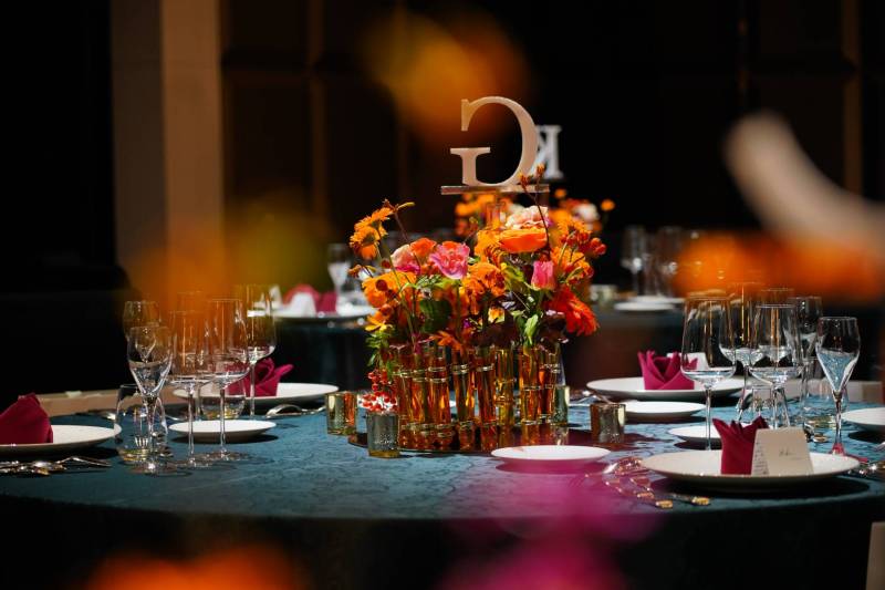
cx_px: 442
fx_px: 2581
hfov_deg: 19.5
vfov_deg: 13.0
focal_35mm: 105
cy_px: 295
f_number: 4
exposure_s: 1/80
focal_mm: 105
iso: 1250
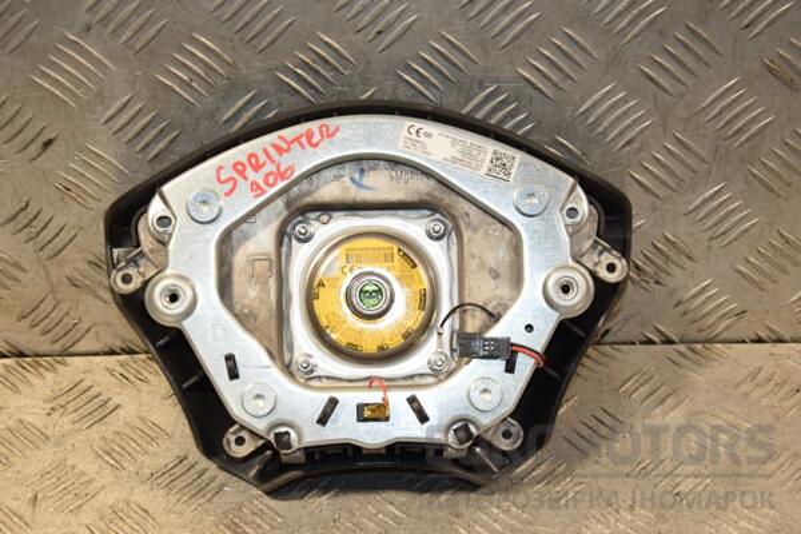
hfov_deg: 27.0
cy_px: 267
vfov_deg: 18.2
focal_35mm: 75
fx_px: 1669
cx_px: 400
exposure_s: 1/200
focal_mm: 50
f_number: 5.6
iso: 800
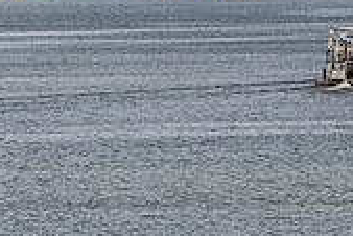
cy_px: 5
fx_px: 10609
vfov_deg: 1.3
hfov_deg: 1.9
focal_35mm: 1081
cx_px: 466
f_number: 8
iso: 64
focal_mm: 300
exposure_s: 1/250
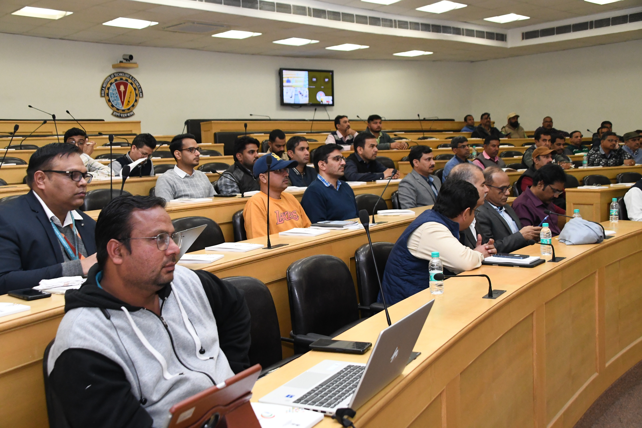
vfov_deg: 36.9
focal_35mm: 36
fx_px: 642
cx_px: 321
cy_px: 214
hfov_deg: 53.1
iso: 4000
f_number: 5.6
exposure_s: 1/200
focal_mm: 24
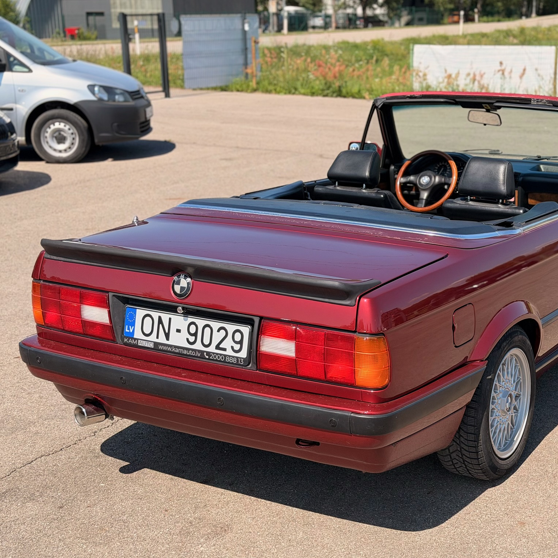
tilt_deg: -15.5
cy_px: 280
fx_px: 1040
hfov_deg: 29.9
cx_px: 351
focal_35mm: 57
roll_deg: +1.4
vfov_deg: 30.0
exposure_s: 1/3096
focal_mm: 6.76
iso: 100
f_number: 1.78
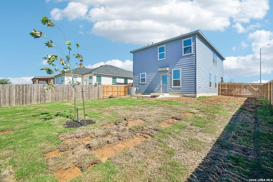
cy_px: 91
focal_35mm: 16
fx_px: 121
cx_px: 136
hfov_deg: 96.7
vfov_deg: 73.7
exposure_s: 1/320
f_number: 8
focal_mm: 16
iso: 200
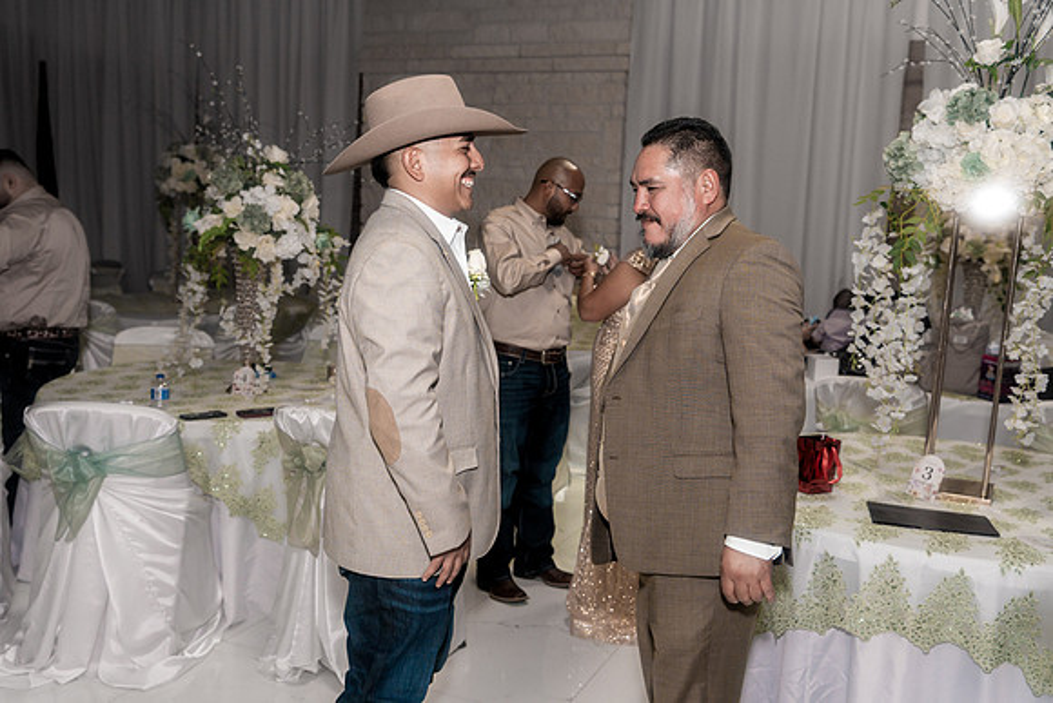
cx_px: 526
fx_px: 1024
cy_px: 352
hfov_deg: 54.4
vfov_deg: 37.9
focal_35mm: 35
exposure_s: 1/250
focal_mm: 35
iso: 2000
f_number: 4
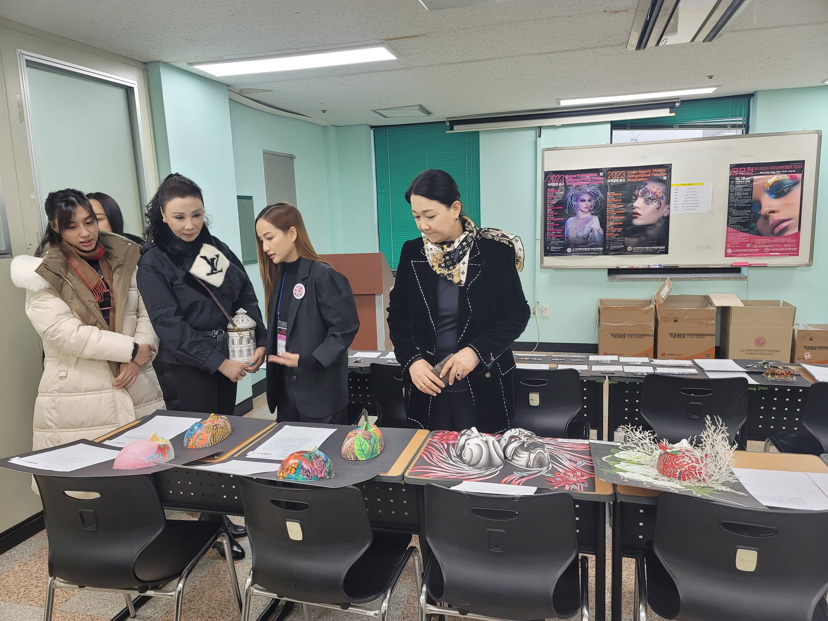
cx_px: 414
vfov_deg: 54.9
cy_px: 310
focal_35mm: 25
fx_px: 598
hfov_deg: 69.4
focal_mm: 7
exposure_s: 1/120
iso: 200
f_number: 1.8
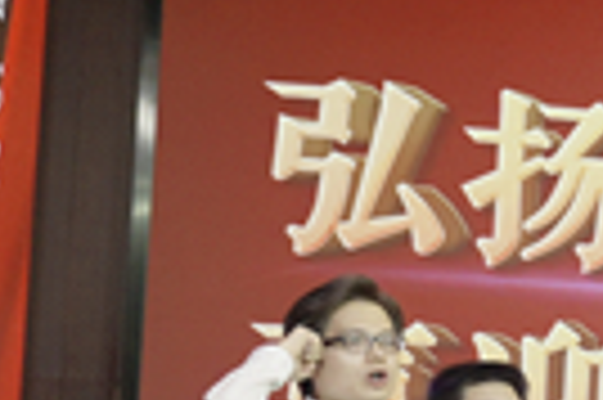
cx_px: 1670
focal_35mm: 191
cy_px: 328
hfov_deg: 9.1
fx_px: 3195
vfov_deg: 7.2
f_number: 4
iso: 500
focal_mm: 32
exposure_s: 1/80
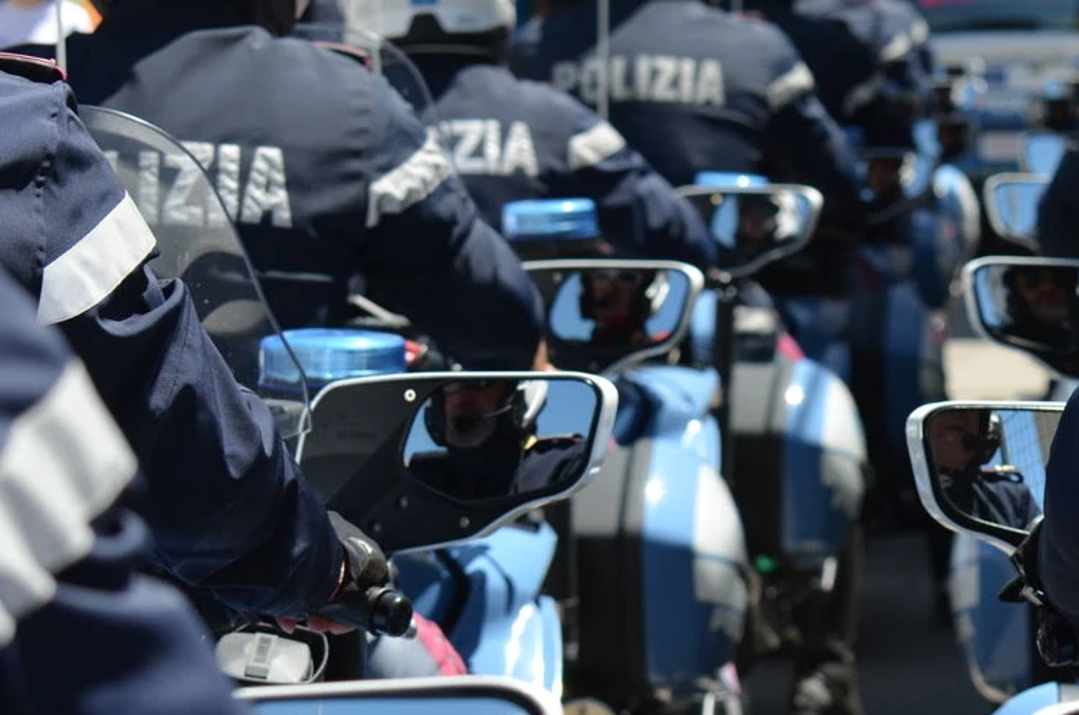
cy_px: 406
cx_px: 886
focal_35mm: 224
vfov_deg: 6.1
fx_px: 6701
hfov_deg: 9.2
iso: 200
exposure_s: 1/500
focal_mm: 70
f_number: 5.6
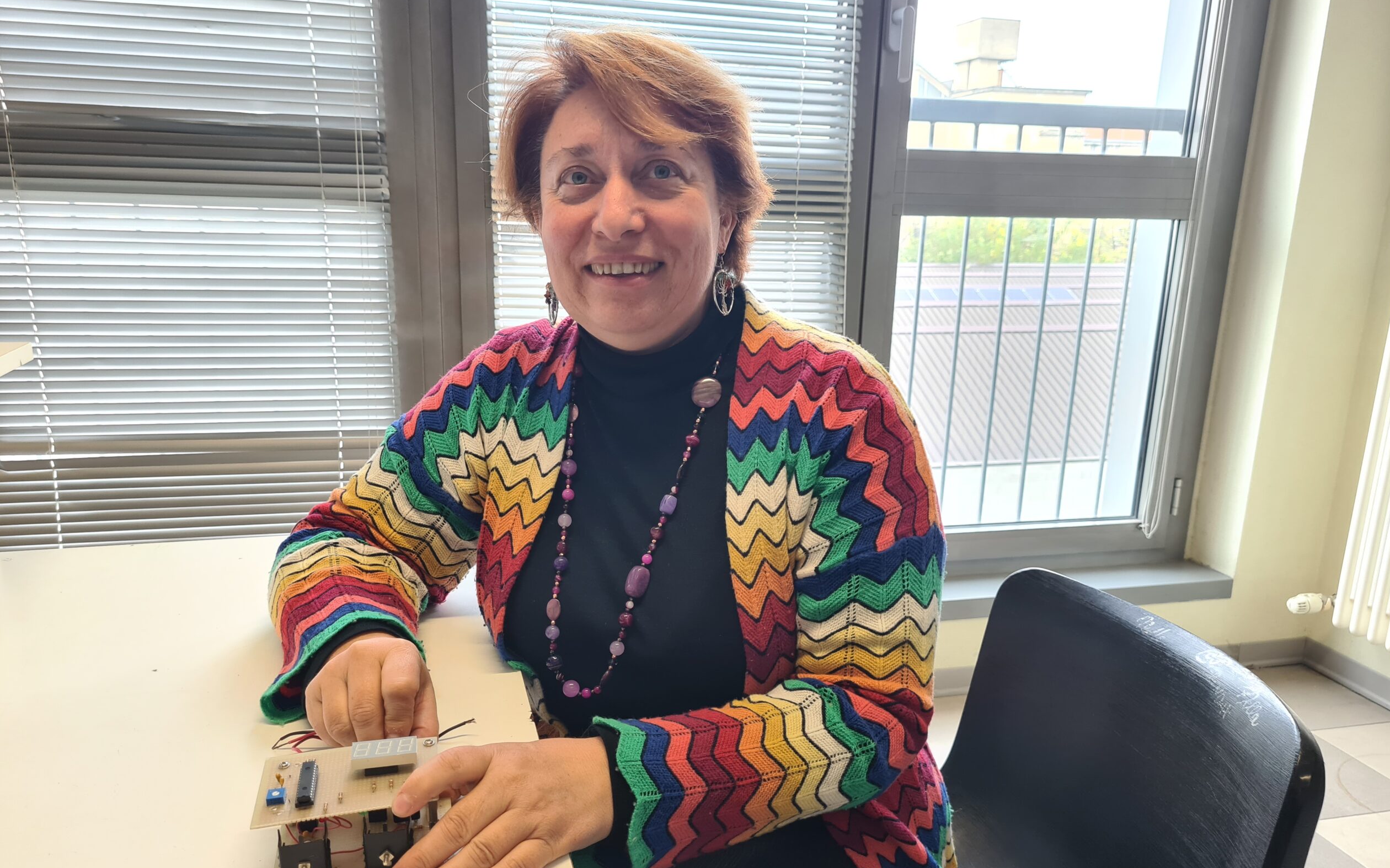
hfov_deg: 66.5
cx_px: 688
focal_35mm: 28
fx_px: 1061
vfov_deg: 44.5
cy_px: 487
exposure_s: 1/50
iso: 125
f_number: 1.8
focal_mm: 5.4
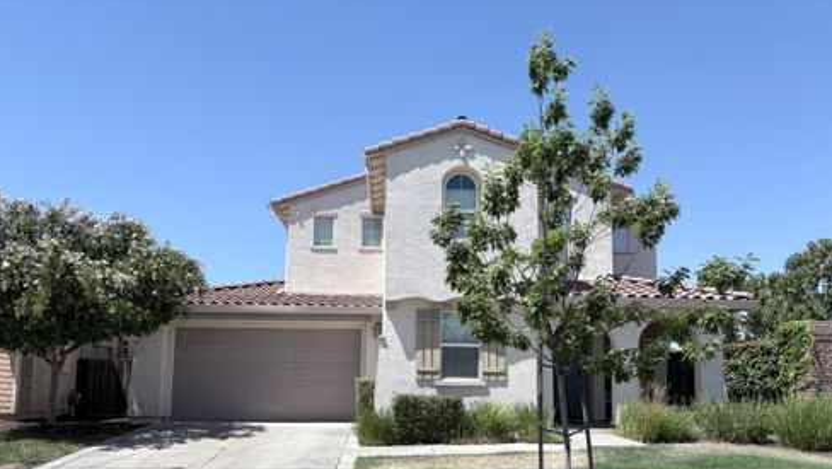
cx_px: 423
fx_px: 640
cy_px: 313
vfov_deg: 39.7
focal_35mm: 29
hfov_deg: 66.0
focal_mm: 5.96
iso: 50
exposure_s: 1/4065
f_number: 1.6
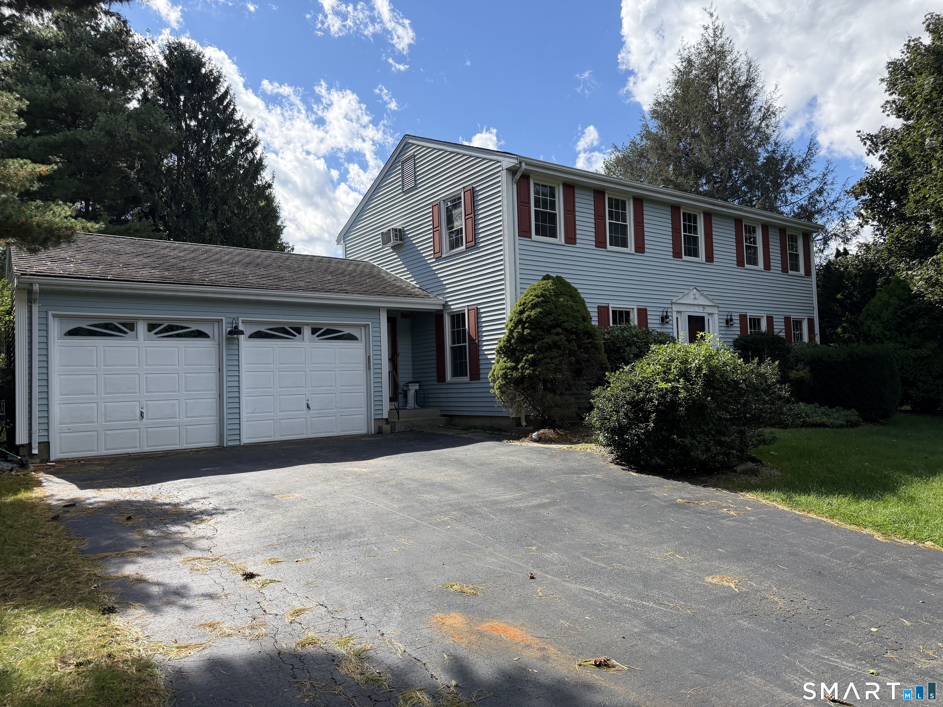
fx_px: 654
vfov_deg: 56.8
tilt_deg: +4.5
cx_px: 472
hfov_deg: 71.6
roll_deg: +3.1
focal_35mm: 24
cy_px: 354
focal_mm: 6.76
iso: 100
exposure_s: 1/3584
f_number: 1.78
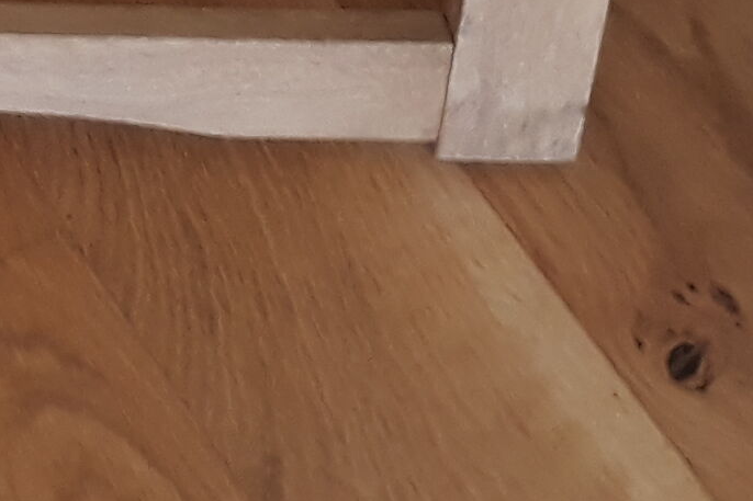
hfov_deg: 11.1
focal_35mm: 169
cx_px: -704
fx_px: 3534
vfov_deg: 7.3
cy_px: -931
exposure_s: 1/50
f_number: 1.7
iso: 80
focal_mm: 3.71
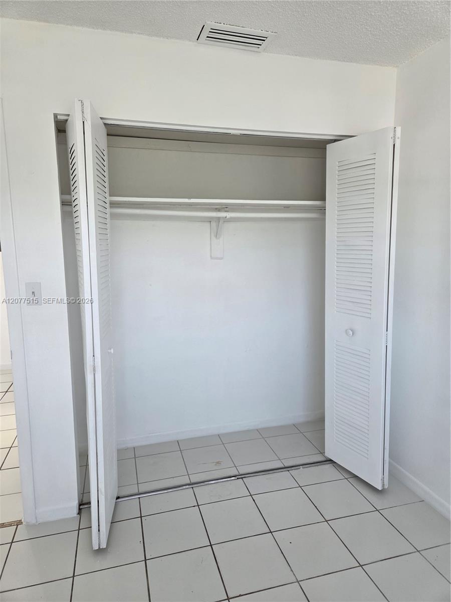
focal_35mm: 23
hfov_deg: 58.9
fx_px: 400
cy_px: 301
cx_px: 226
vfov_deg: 73.9
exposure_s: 1/120
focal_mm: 5.4
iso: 200
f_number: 1.8
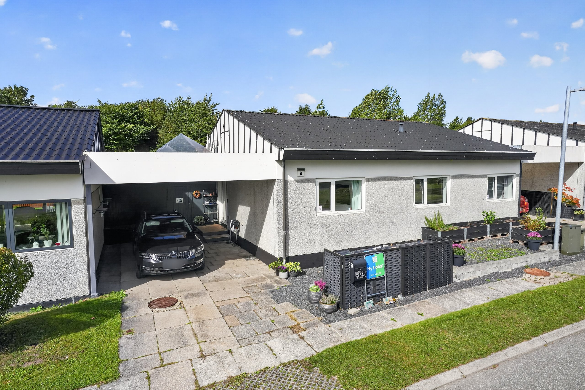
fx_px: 357
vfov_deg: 57.2
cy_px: 195
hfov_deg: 78.6
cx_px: 292
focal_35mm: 22
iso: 800
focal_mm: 22
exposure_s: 1/1600
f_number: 8
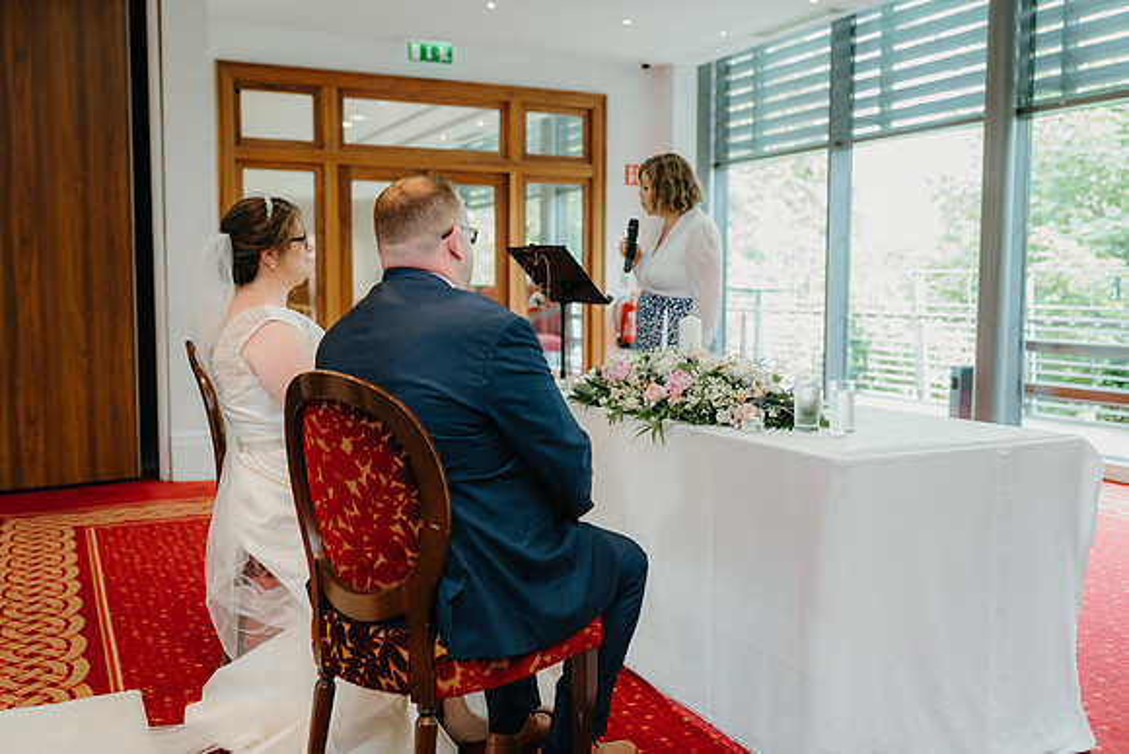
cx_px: 564
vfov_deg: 37.9
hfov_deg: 54.4
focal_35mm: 35
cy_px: 377
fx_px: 1098
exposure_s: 1/160
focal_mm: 35
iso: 1000
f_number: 2.2
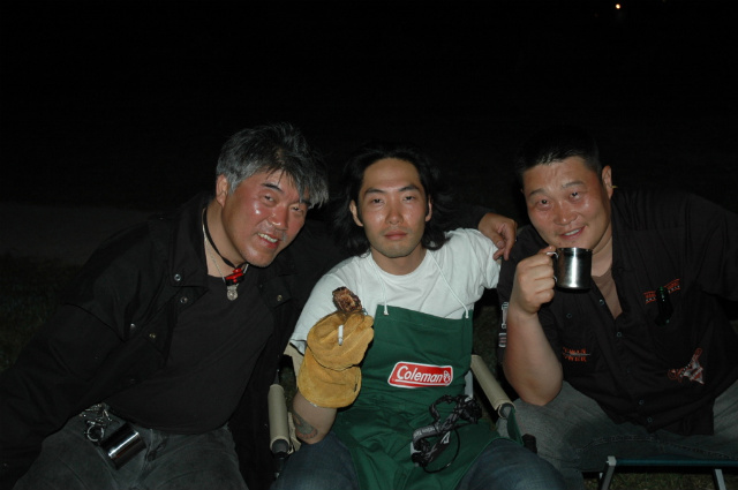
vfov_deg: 28.9
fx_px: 952
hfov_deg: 42.4
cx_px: 369
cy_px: 245
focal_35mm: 46
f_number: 4
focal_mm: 31
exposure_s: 1/60
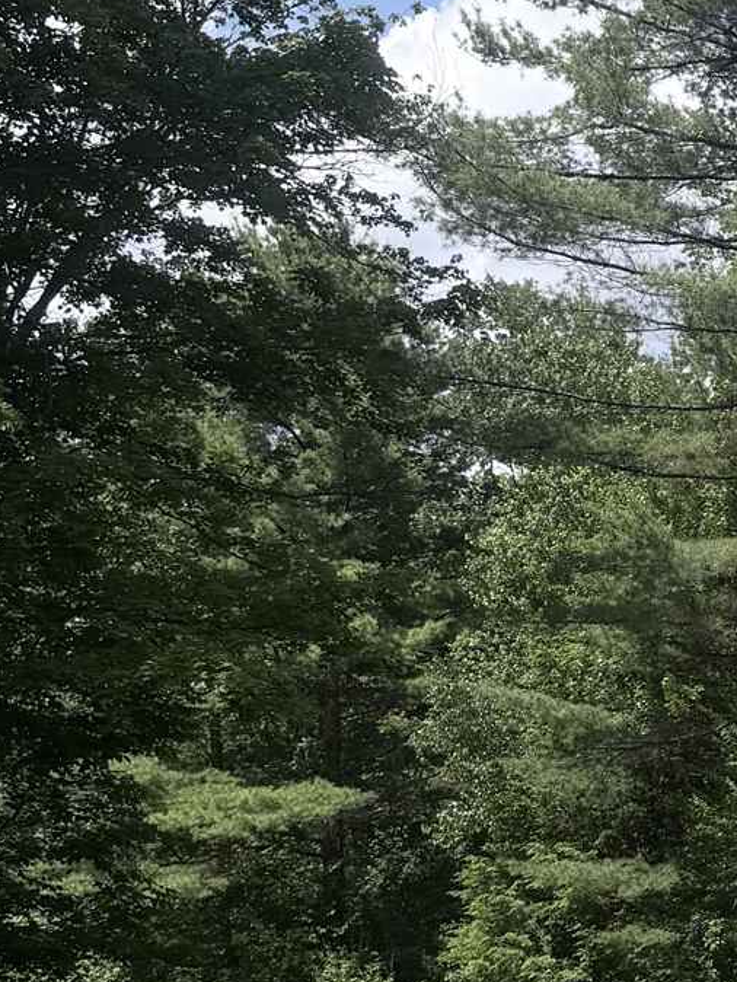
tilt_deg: +2.8
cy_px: 746
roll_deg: +2.6
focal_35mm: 82
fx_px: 2326
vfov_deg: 23.6
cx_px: 1043
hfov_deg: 16.7
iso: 80
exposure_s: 1/4405
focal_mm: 6.76
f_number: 1.78
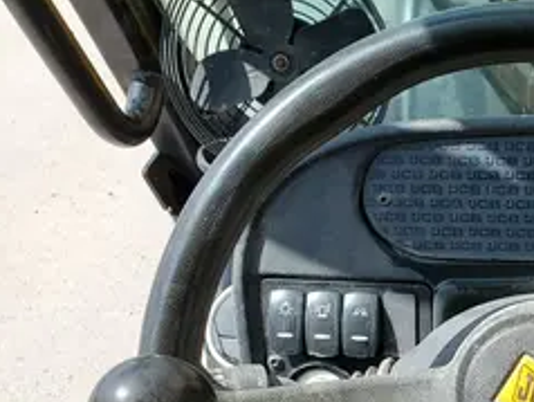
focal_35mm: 60
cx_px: 615
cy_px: 372
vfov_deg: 23.7
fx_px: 927
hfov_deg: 28.6
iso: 50
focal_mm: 4.3
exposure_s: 1/723
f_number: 2.4
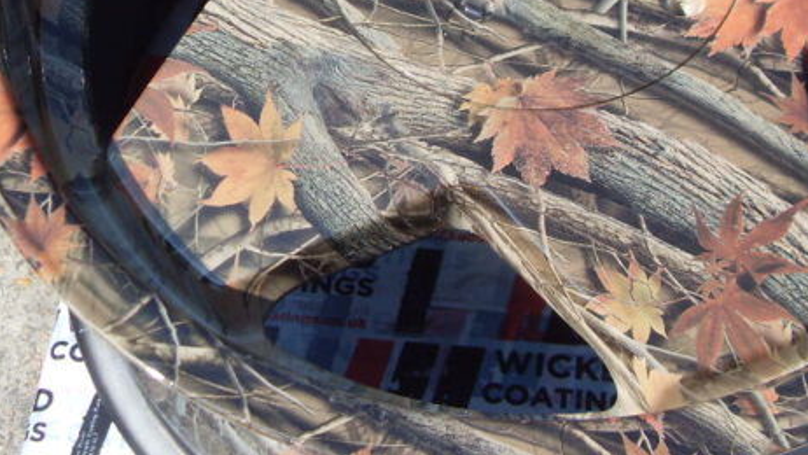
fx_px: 1414
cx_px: 472
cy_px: -28
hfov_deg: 31.8
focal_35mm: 66
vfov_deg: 17.7
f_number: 7
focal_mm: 6.3
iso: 80
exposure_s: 1/180
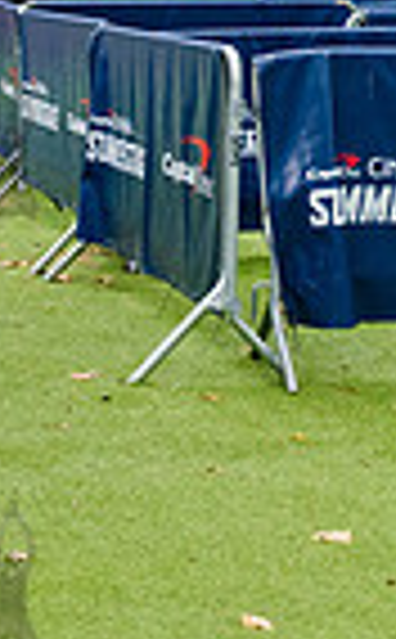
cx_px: 9
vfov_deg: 17.7
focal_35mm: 117
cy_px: 142
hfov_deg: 11.0
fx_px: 2033
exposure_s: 1/250
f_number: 4.5
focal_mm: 27
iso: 2000
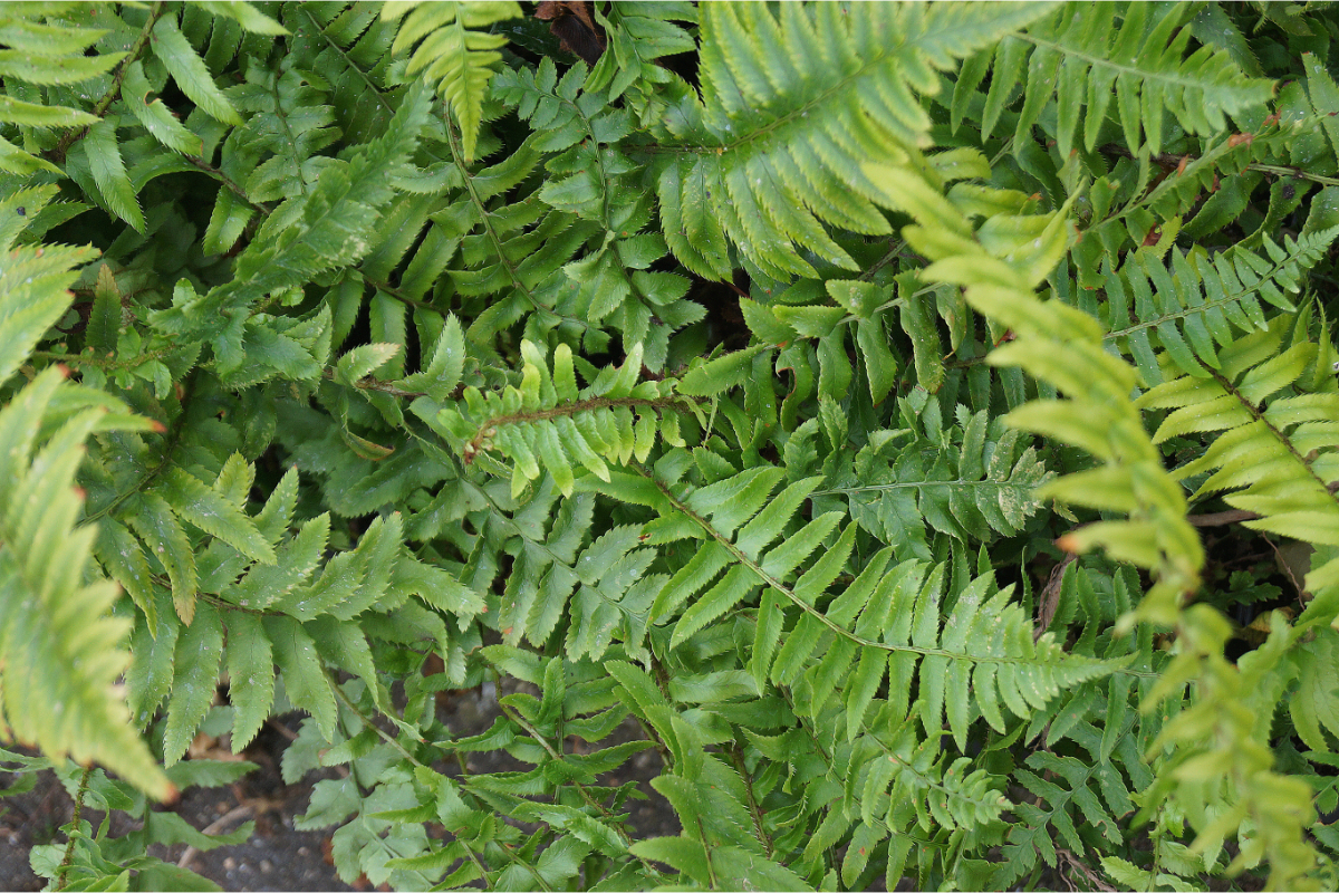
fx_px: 3068
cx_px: 670
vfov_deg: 16.6
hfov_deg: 24.6
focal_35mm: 82
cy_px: 446
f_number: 5.6
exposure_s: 1/160
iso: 400
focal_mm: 55
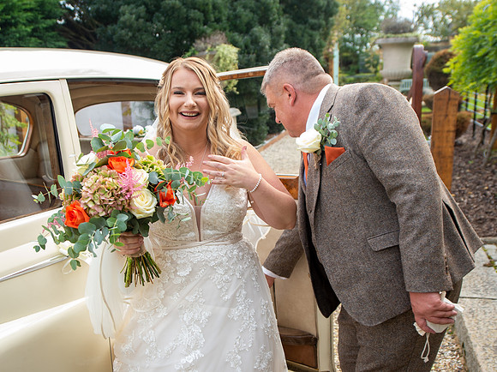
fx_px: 582
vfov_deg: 35.2
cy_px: 236
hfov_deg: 46.2
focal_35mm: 41
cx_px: 220
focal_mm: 24
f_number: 3.5
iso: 160
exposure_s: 1/160
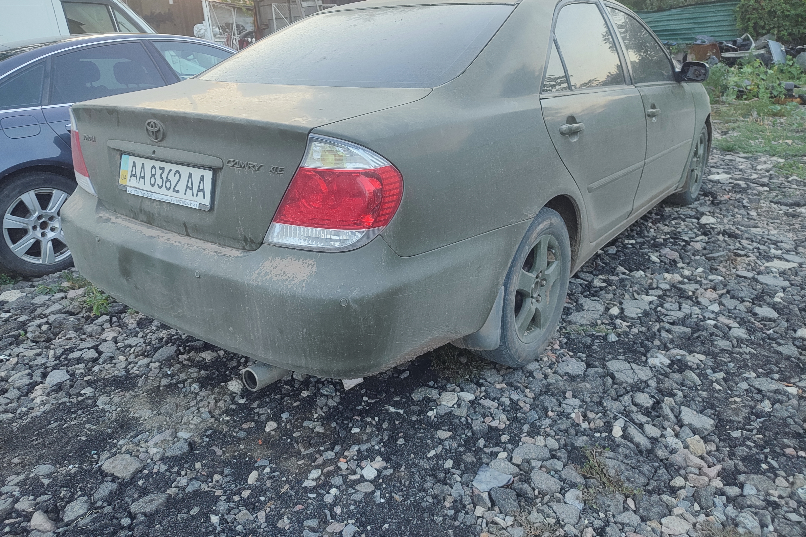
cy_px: 235
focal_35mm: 25
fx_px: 560
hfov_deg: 71.5
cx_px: 403
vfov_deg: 51.2
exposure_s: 1/33
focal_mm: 5.89
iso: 77
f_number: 1.89
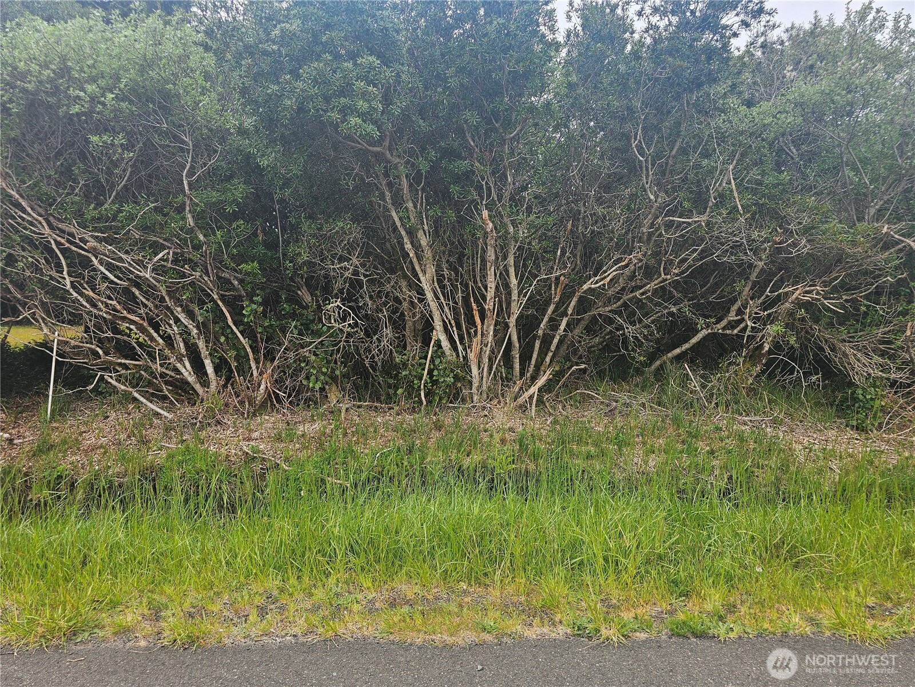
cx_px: 458
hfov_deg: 73.9
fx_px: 608
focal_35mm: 23
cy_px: 344
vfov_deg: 58.9
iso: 10
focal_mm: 6.3
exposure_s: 1/262
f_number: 1.7
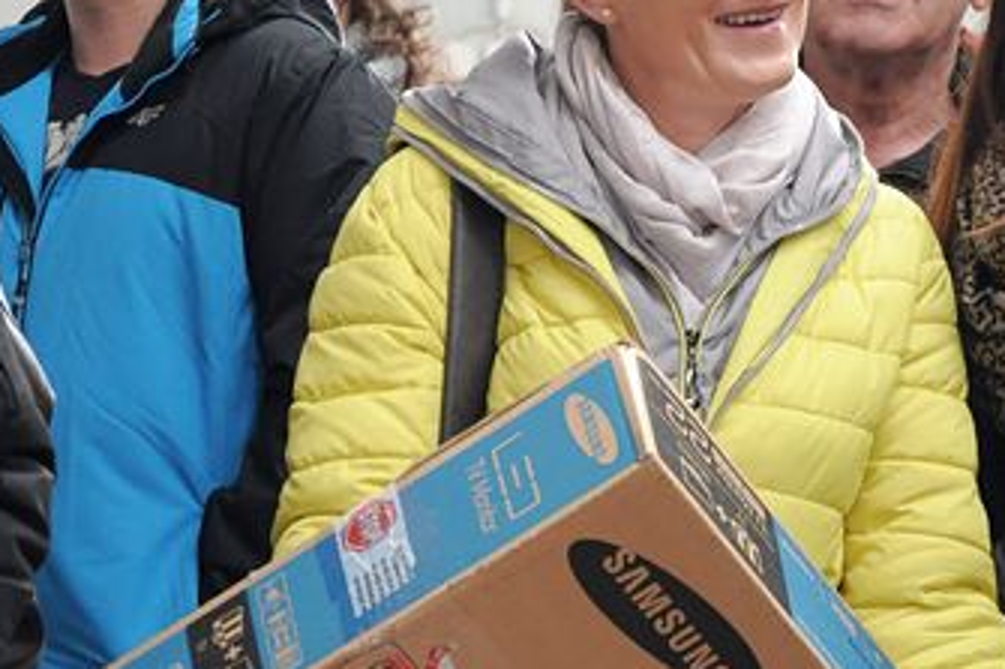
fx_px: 5525
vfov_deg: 6.9
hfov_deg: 10.4
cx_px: 759
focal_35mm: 198
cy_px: 440
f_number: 5.6
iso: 1600
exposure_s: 1/125
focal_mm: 52
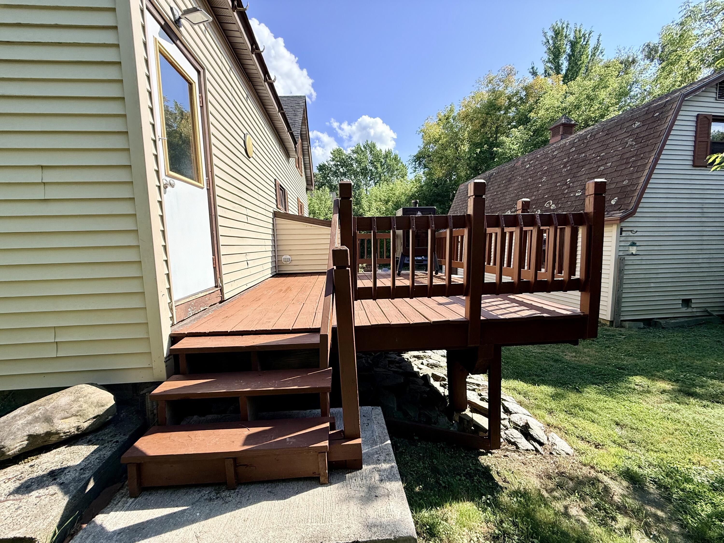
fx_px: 293
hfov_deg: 102.1
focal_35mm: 14
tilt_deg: -4.9
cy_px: 272
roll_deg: +0.9
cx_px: 362
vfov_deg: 85.7
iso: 50
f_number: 2.2
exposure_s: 1/928
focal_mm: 2.22
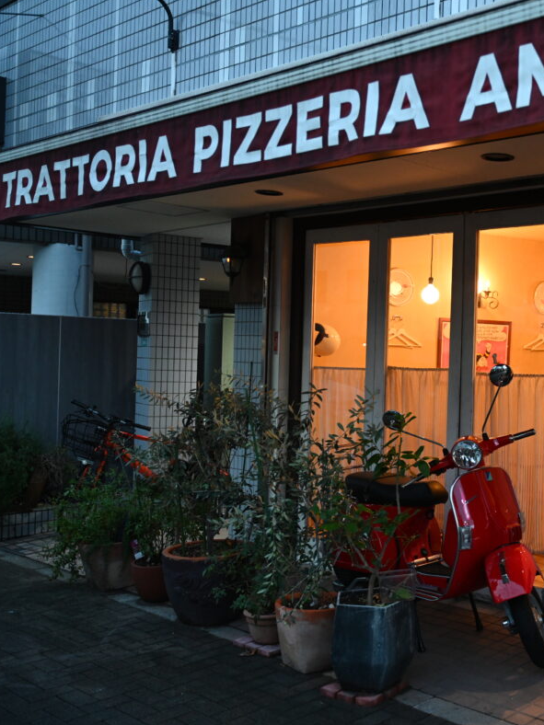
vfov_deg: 45.8
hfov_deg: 32.9
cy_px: 365
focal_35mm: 41
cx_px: 513
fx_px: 859
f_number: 2.8
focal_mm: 28
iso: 1800
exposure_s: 1/125
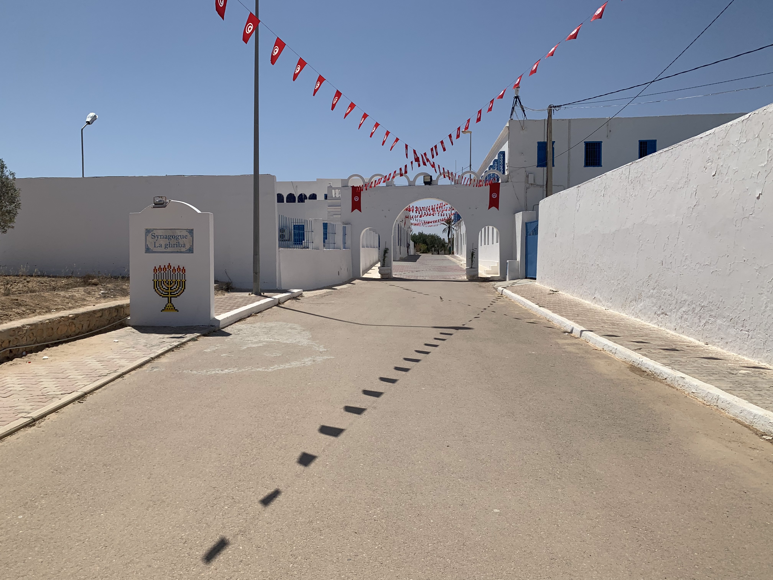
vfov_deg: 53.1
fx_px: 581
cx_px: 386
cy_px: 290
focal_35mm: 26
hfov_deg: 67.3
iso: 25
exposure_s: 1/6452
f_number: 1.8
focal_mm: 4.25
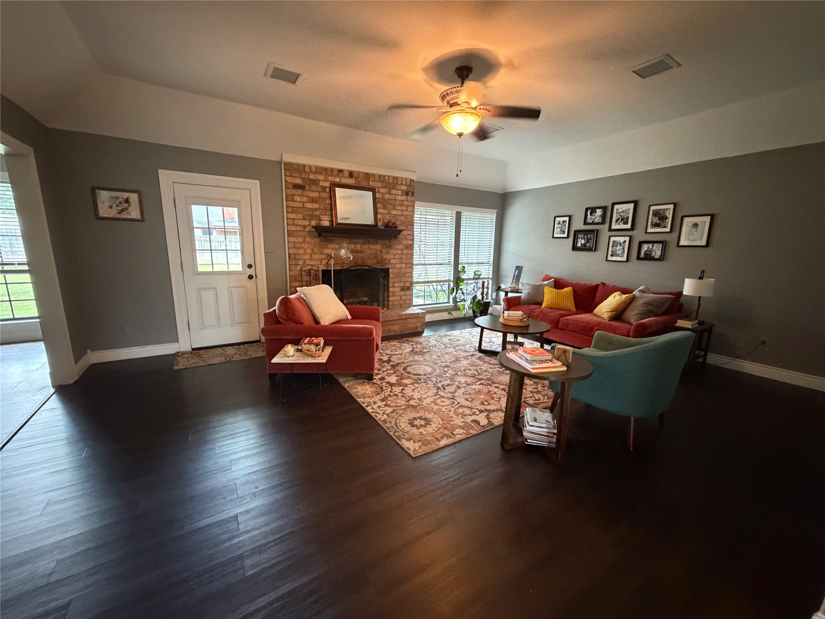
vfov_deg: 85.7
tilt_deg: -11.5
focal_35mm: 14
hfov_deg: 102.1
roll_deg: -1.0
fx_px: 334
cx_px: 412
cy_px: 310
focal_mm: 2.22
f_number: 2.2
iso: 1000
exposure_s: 1/40
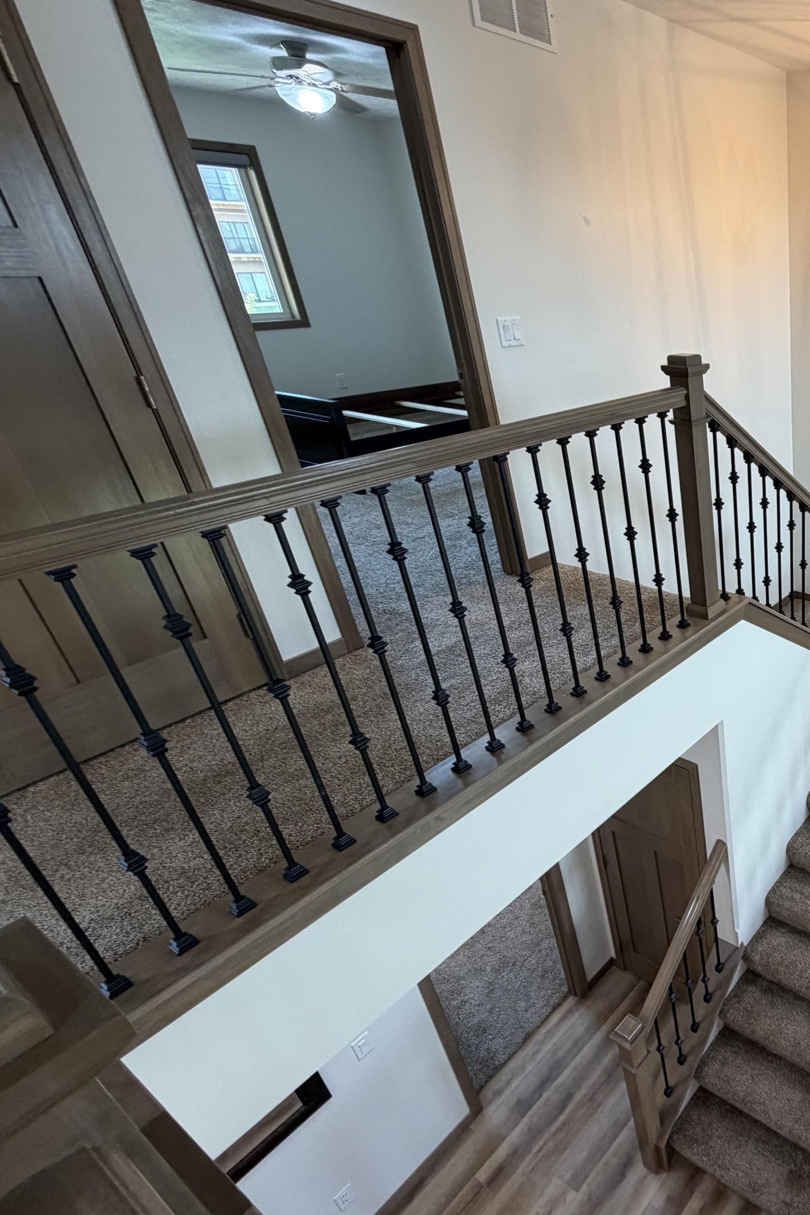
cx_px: 830
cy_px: 623
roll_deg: +0.1
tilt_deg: -27.3
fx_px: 709
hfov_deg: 47.9
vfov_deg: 81.2
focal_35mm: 21
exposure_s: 1/120
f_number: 2.2
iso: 200
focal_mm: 2.22
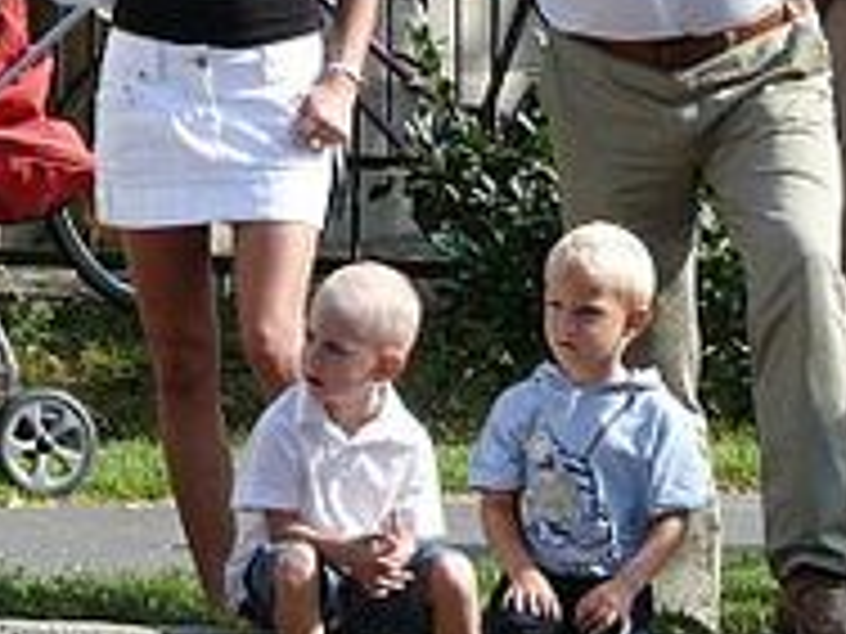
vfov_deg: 1.9
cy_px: 175
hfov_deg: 2.6
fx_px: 18867
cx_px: 360
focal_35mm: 772
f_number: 5.6
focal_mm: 43
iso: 100
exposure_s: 1/250
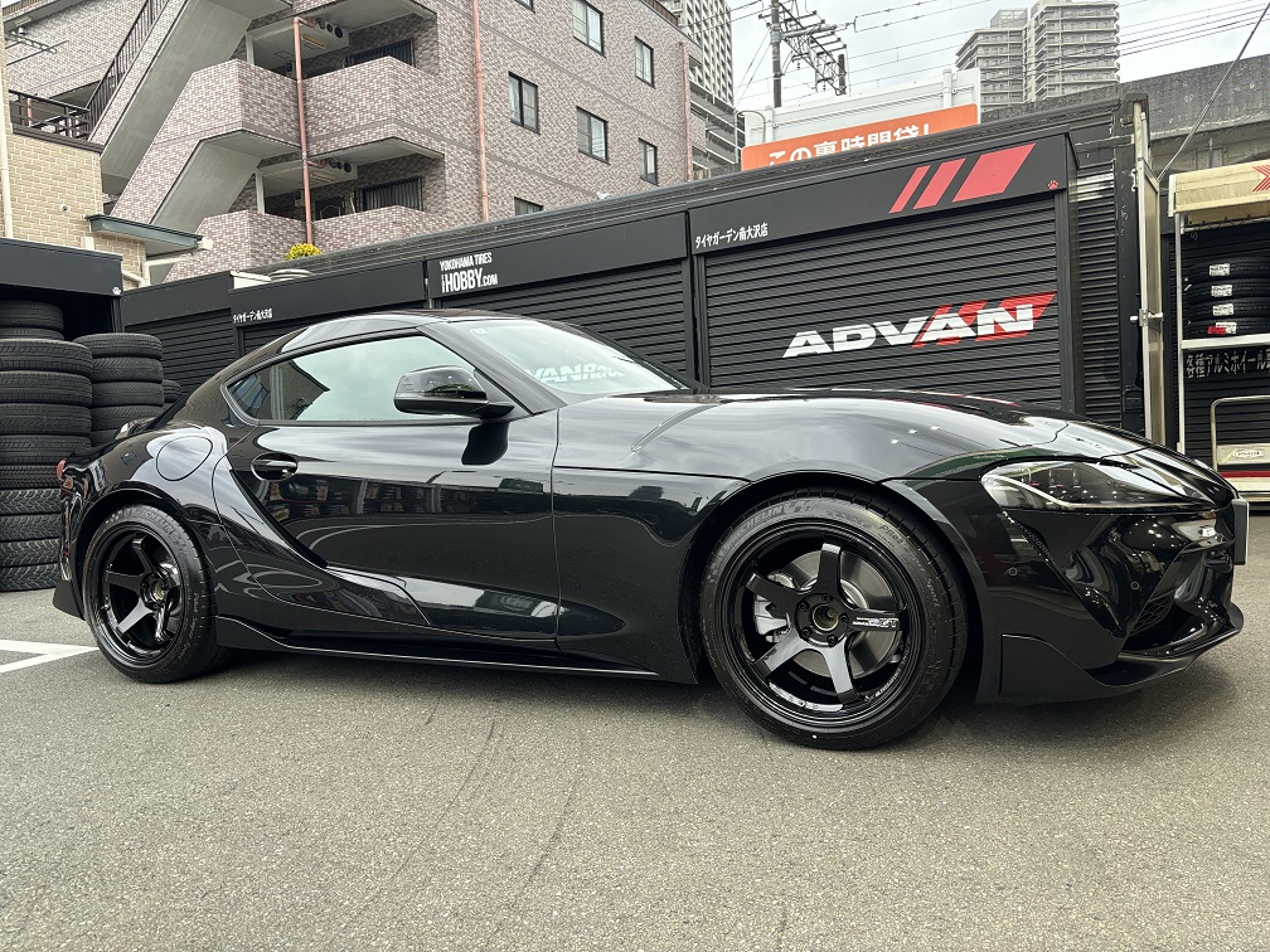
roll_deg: +2.2
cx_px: 635
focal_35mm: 26
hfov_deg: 67.3
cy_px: 476
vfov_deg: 53.1
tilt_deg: -3.0
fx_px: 954
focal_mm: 5.96
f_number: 1.6
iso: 125
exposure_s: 1/62
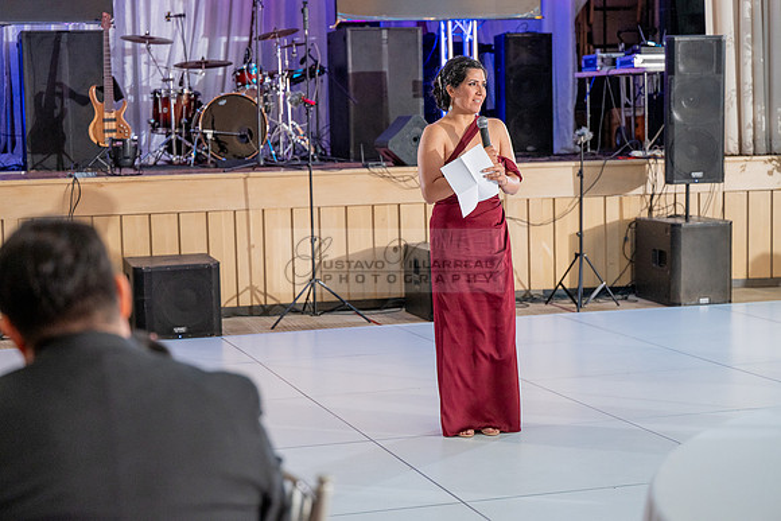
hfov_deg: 28.8
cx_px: 390
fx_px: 1519
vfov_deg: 19.5
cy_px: 260
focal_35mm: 70
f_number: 3.2
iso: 1600
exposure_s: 1/200
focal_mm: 70
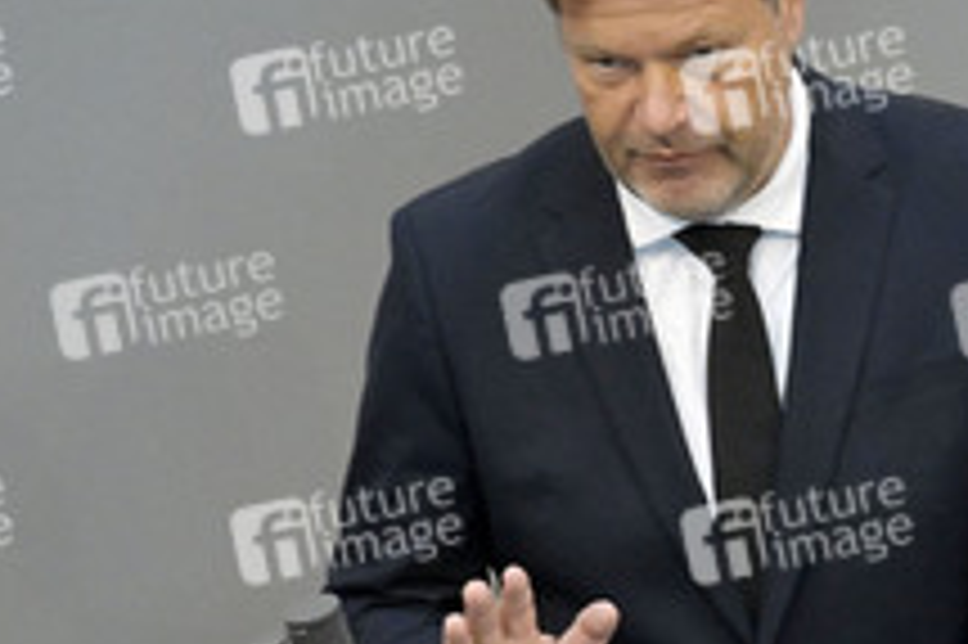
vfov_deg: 1.3
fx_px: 28211
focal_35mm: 1050
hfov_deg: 2.0
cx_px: 678
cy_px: 419
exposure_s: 1/400
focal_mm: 500
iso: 8000
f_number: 5.6
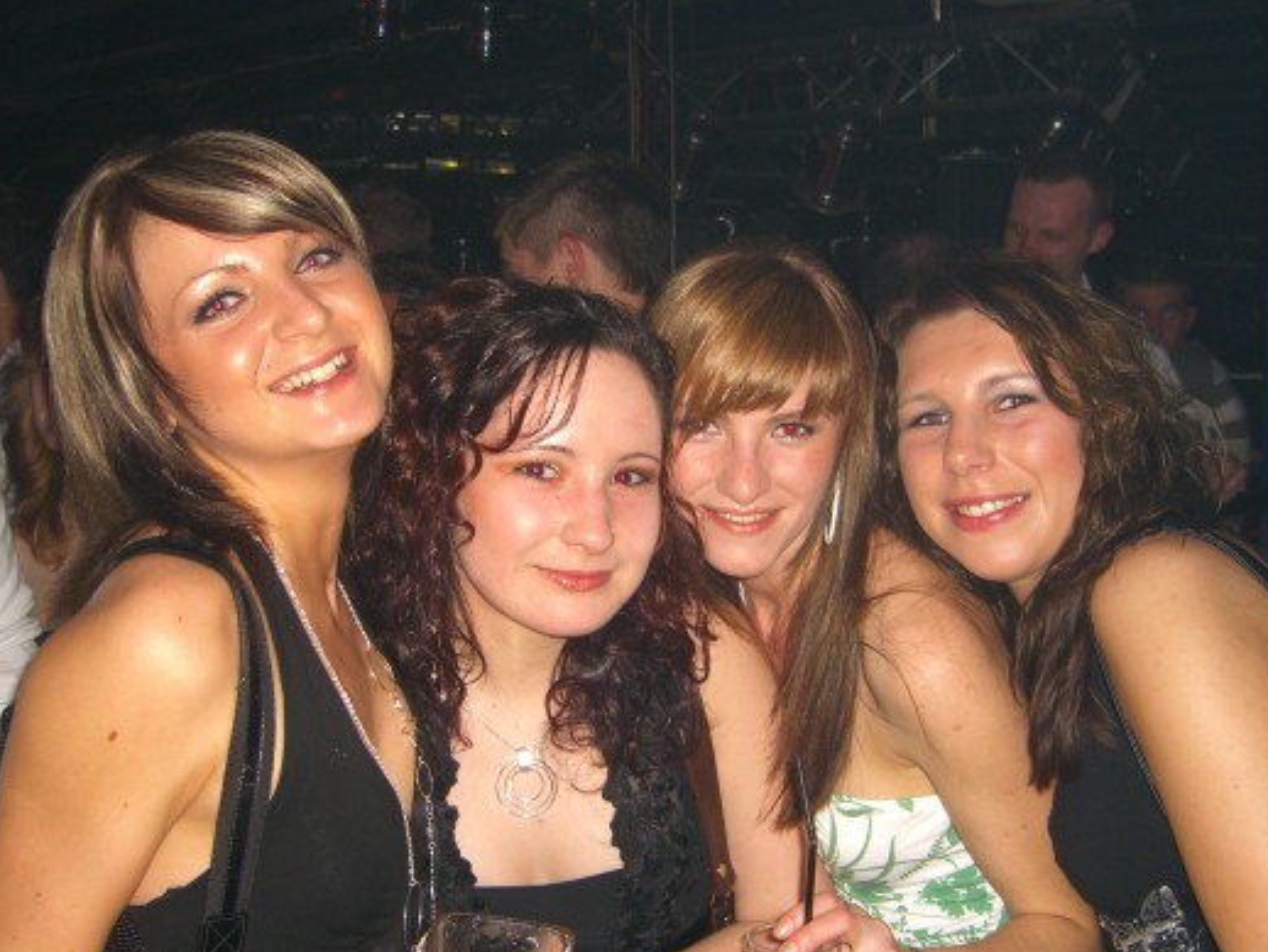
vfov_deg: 32.9
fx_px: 1612
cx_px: 649
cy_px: 541
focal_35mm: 44
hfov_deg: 42.9
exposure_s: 1/60
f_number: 2.8
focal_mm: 7.9
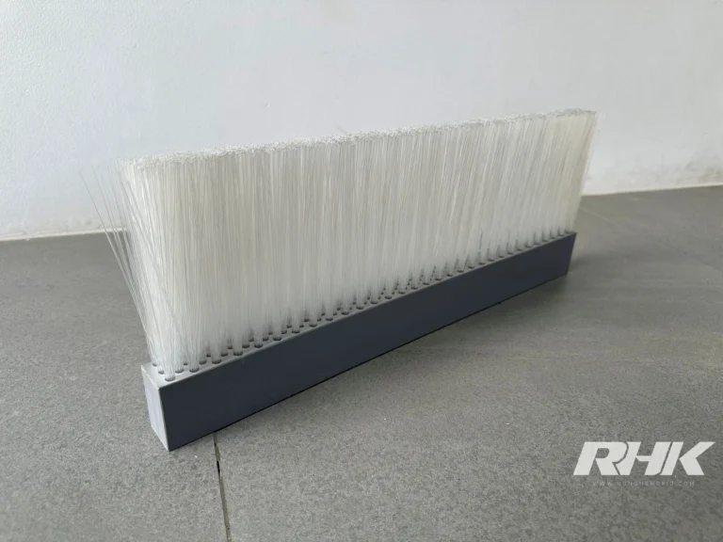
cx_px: 362
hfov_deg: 71.6
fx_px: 501
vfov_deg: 56.8
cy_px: 271
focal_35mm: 24
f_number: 1.78
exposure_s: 1/197
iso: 64
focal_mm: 6.86
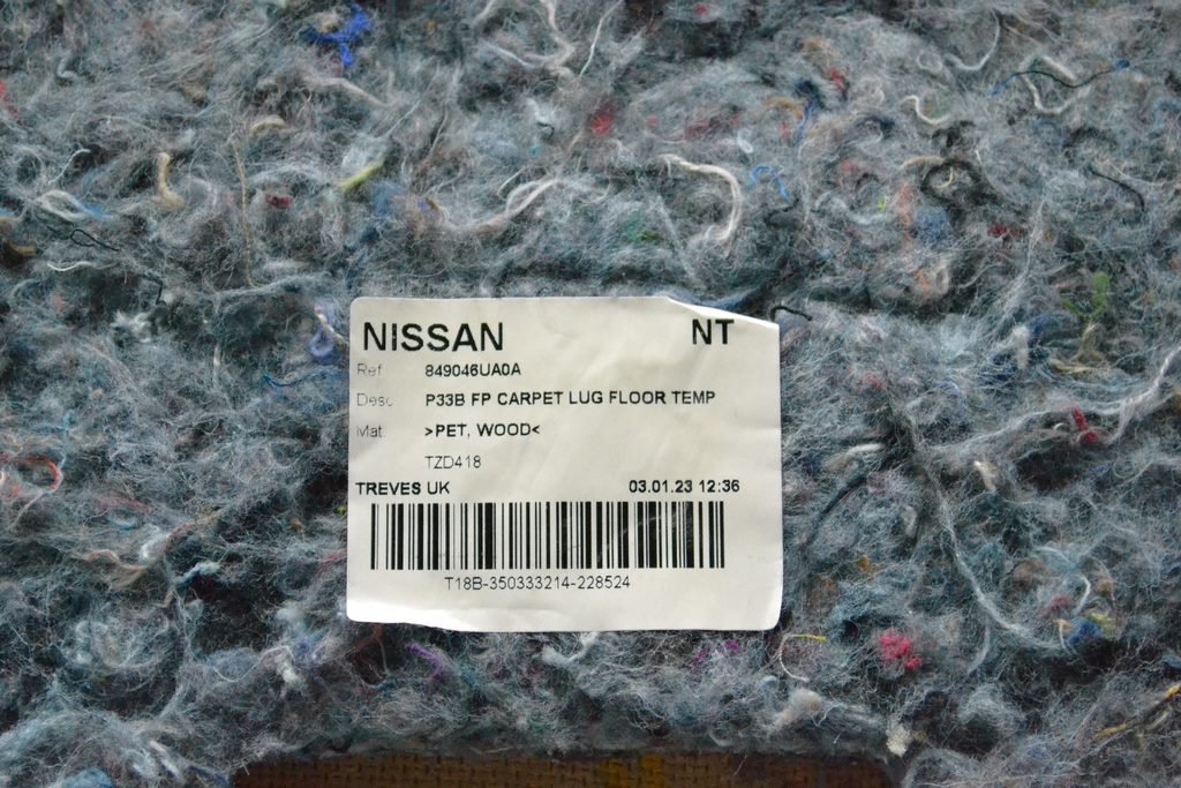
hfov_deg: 24.6
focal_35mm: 82
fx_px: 2707
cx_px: 590
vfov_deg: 16.6
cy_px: 394
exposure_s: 1/800
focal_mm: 55
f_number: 5.6
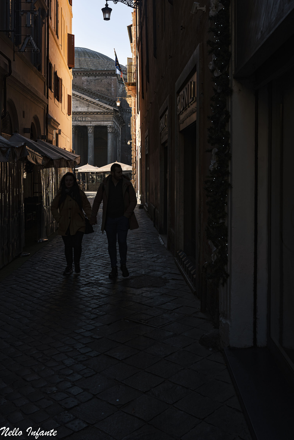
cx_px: 147
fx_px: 429
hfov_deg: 37.9
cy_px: 220
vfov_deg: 54.4
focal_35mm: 35
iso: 160
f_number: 8
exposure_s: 1/100
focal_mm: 35
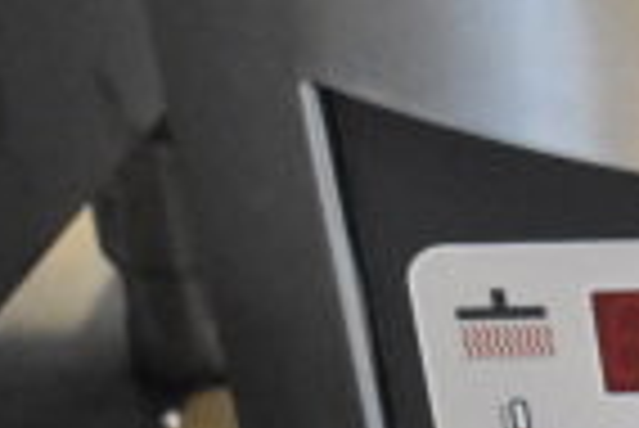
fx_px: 2754
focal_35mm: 155
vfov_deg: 8.8
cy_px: 444
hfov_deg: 11.7
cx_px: 1323
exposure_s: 1/40
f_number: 3.8
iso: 7200
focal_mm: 24
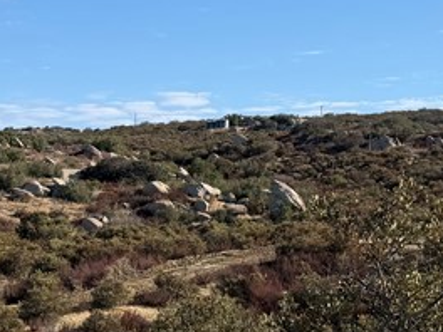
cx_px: 91
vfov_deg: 15.9
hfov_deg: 20.8
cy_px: 218
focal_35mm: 93
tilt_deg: +1.2
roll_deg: -0.6
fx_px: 1190
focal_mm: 6.76
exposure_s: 1/4167
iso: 80
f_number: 1.78
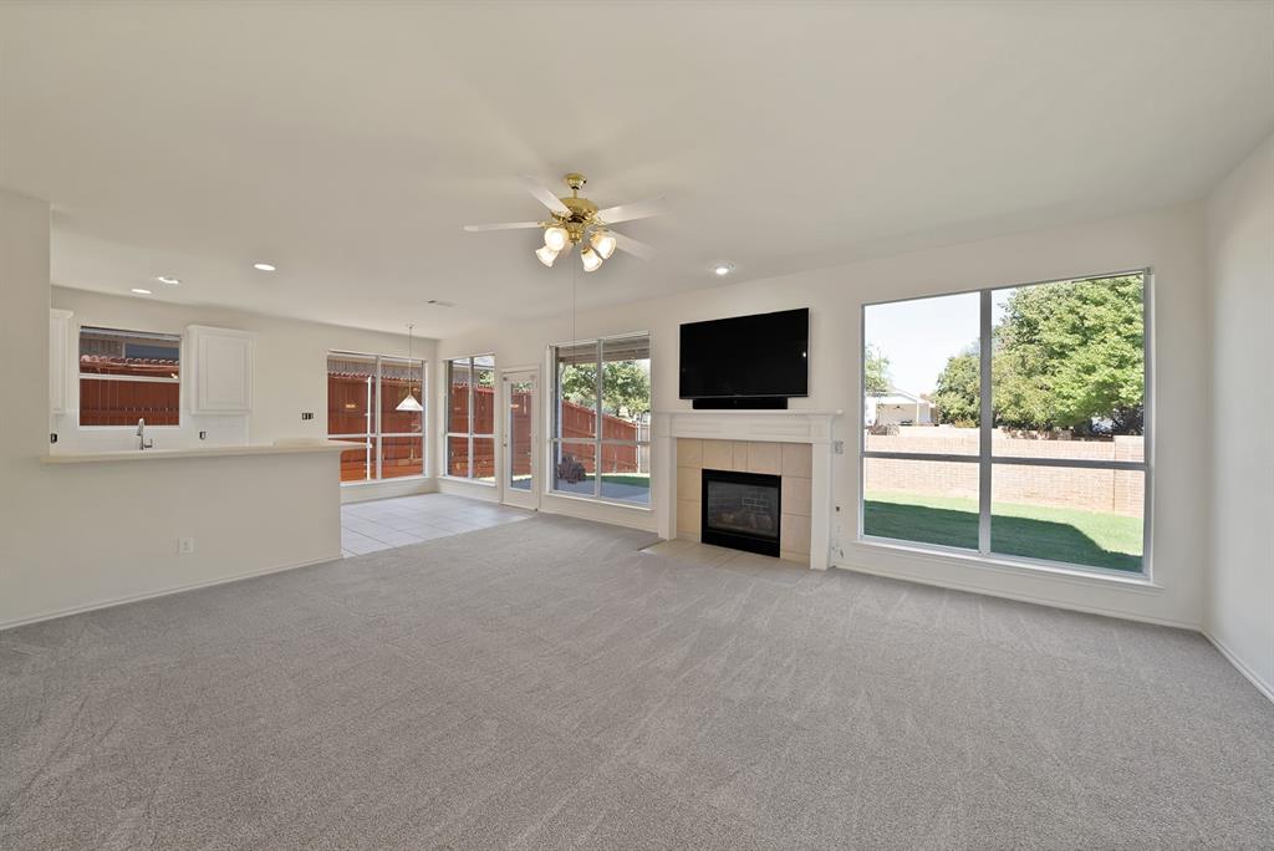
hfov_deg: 112.6
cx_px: 637
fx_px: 425
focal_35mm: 12
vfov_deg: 90.1
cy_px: 426
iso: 640
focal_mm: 12
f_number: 9
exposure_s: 1/20
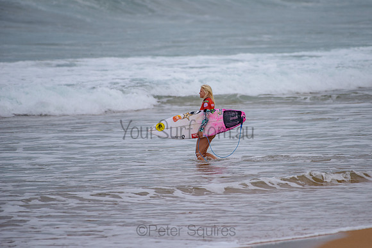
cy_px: 108
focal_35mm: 566
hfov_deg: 3.6
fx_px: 5848
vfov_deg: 2.4
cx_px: 210
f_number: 5.6
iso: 180
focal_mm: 500
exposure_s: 1/2000
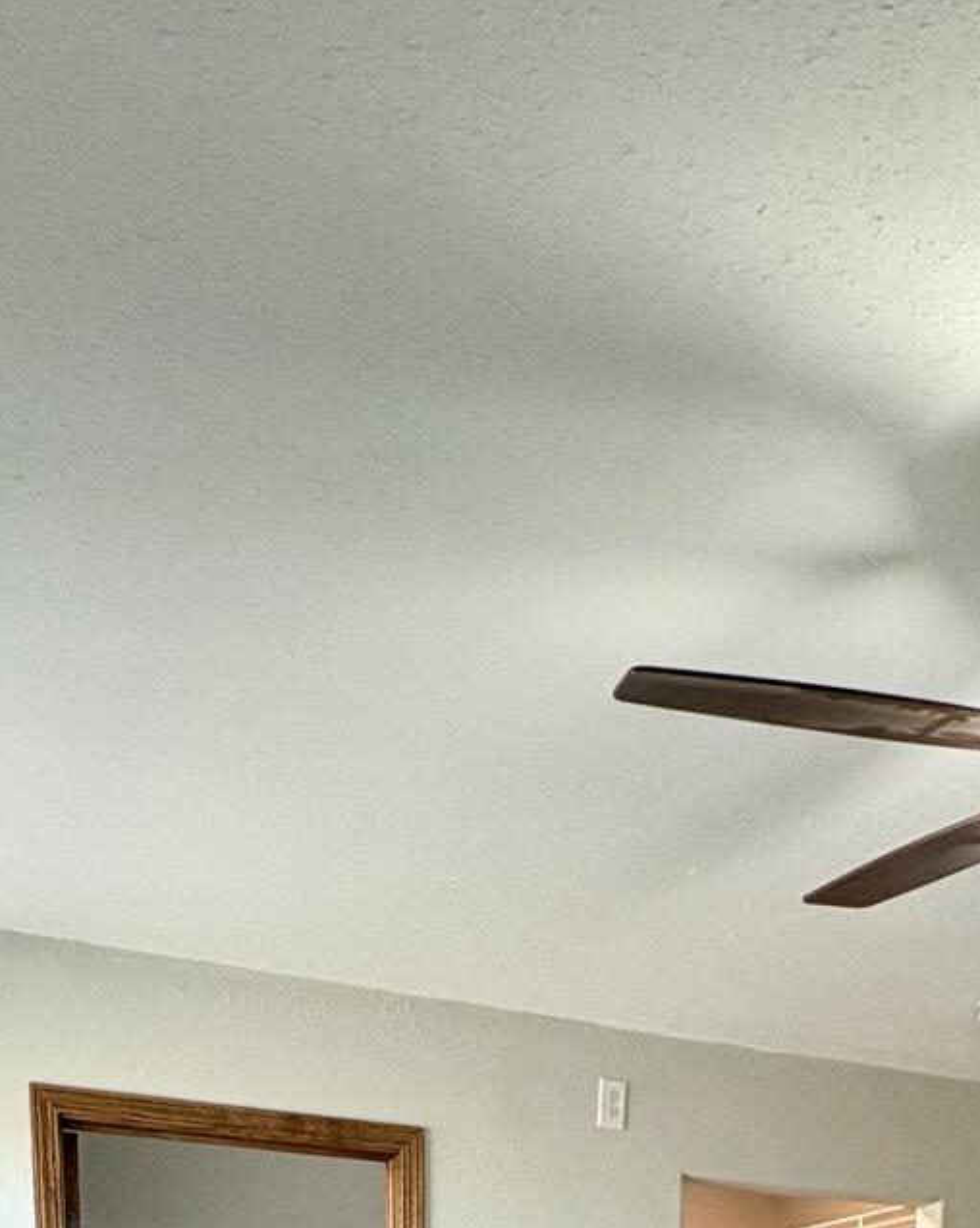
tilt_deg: -4.2
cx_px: 642
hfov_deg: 34.6
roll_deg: -2.0
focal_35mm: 43
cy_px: 1647
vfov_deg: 31.5
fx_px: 1560
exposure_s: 1/120
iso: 160
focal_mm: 2.22
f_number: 2.2
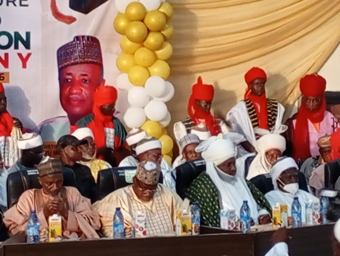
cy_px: 128
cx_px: 170
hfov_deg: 12.4
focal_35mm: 159
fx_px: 1564
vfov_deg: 9.4
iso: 845
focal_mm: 4.27
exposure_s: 1/33.3
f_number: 1.8
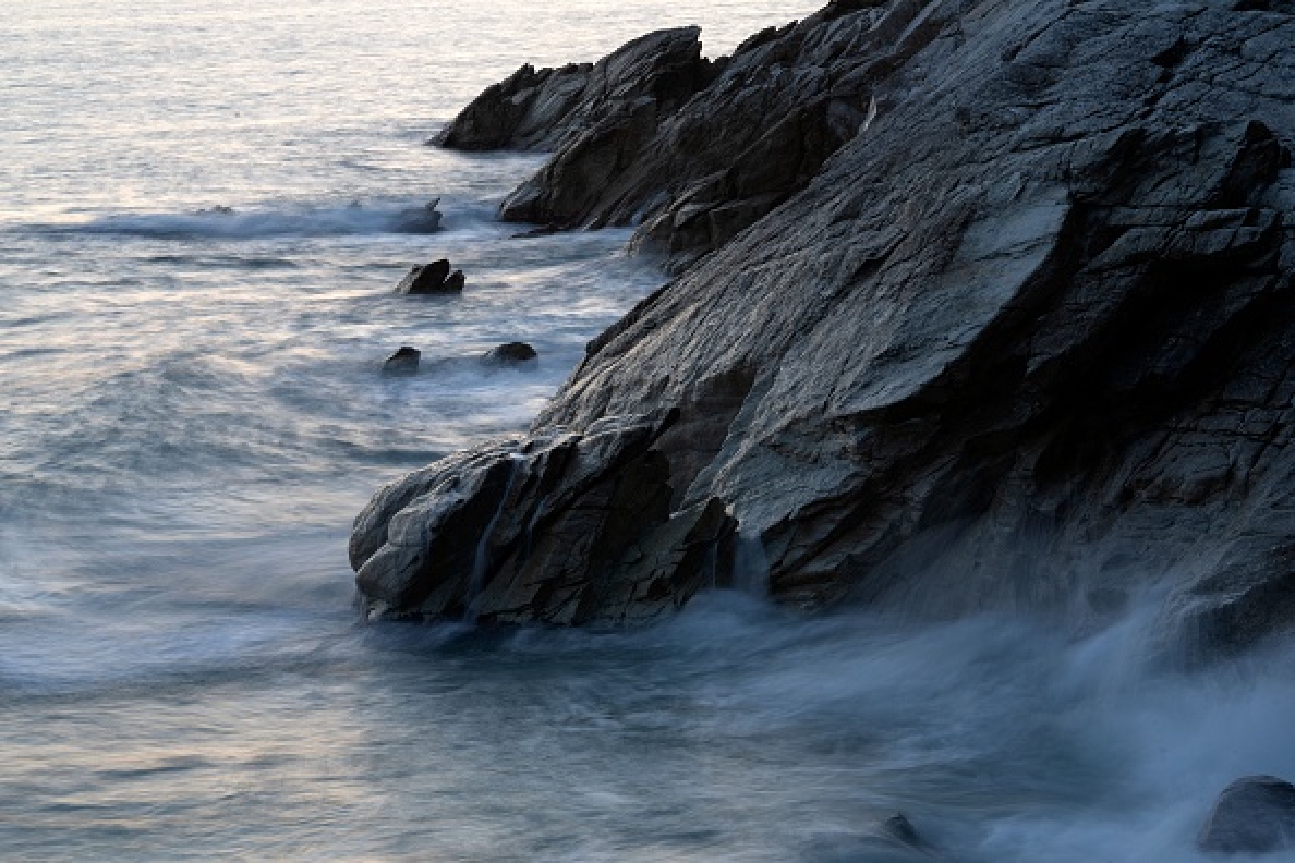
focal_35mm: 90
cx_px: 648
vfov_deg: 15.2
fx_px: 3237
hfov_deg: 22.6
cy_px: 432
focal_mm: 90
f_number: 22
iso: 100
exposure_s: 1
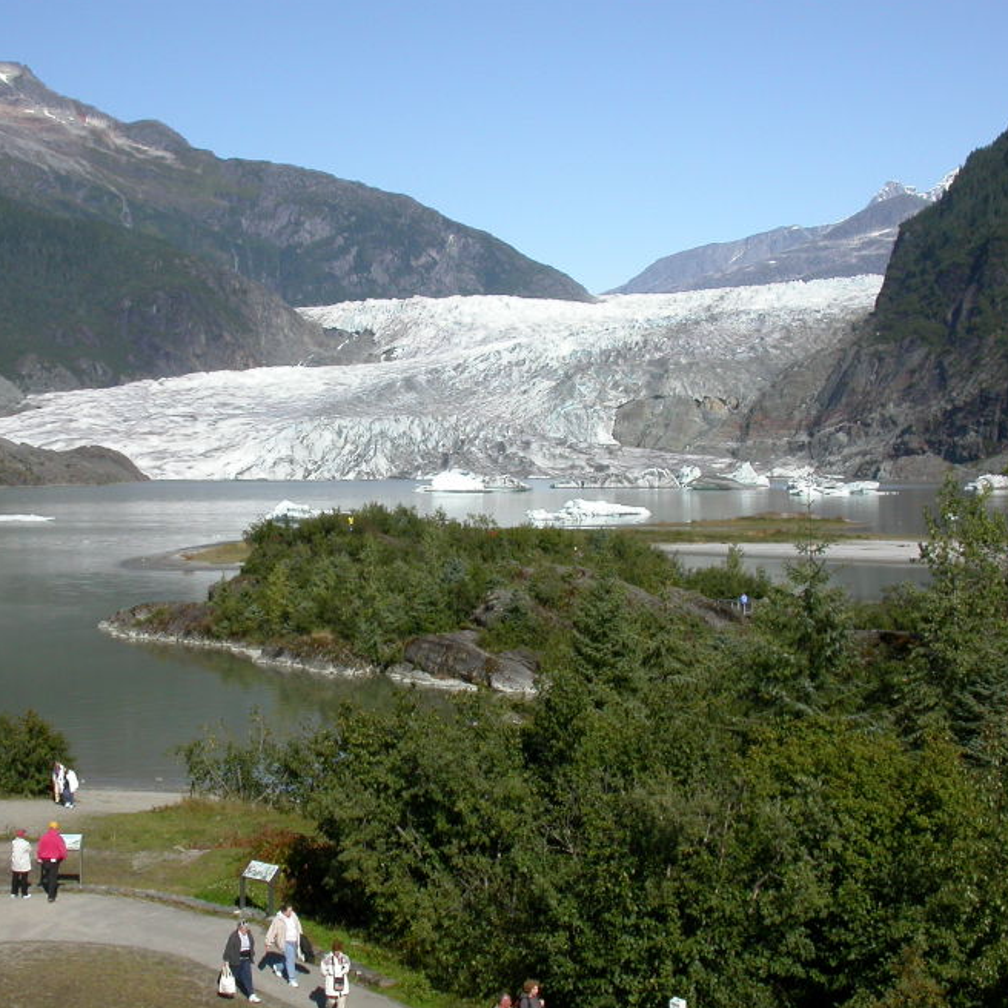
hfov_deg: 31.4
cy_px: 504
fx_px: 1779
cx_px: 358
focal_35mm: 54
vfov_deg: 31.6
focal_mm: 9.5
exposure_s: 1/392
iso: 100
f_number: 7.9
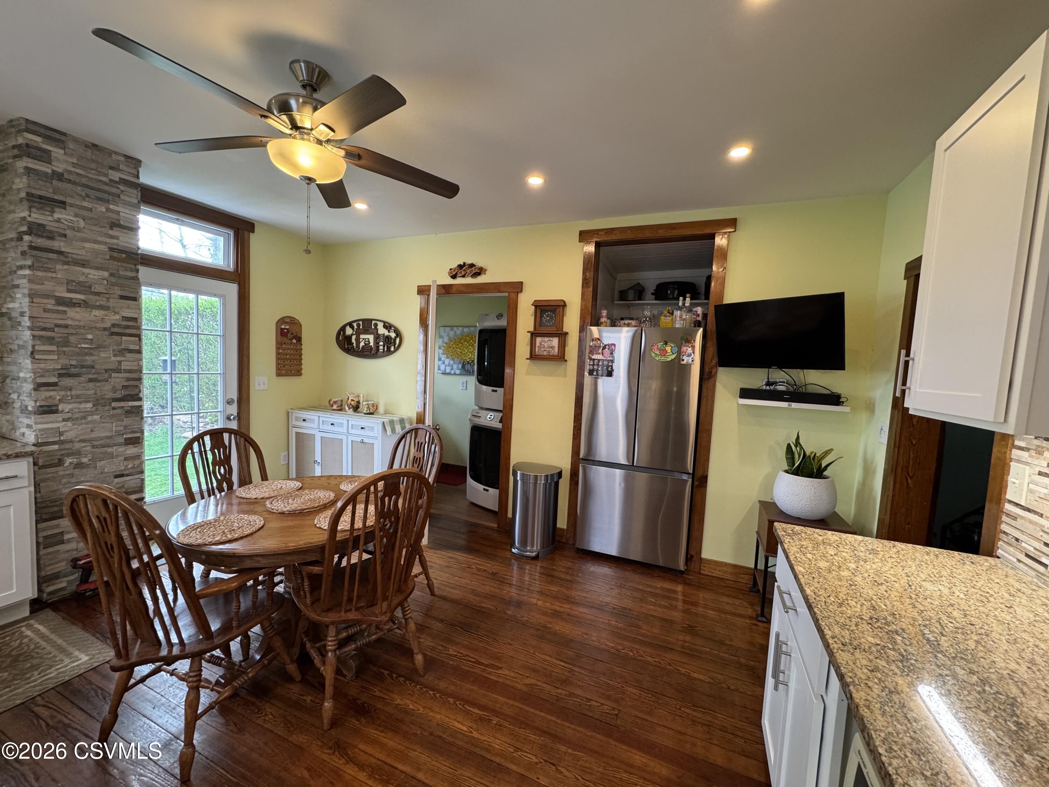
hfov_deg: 102.1
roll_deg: -2.7
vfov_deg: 85.7
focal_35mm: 14
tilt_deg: -5.2
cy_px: 394
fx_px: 424
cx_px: 524
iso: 200
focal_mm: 2.22
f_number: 2.2
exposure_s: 1/60
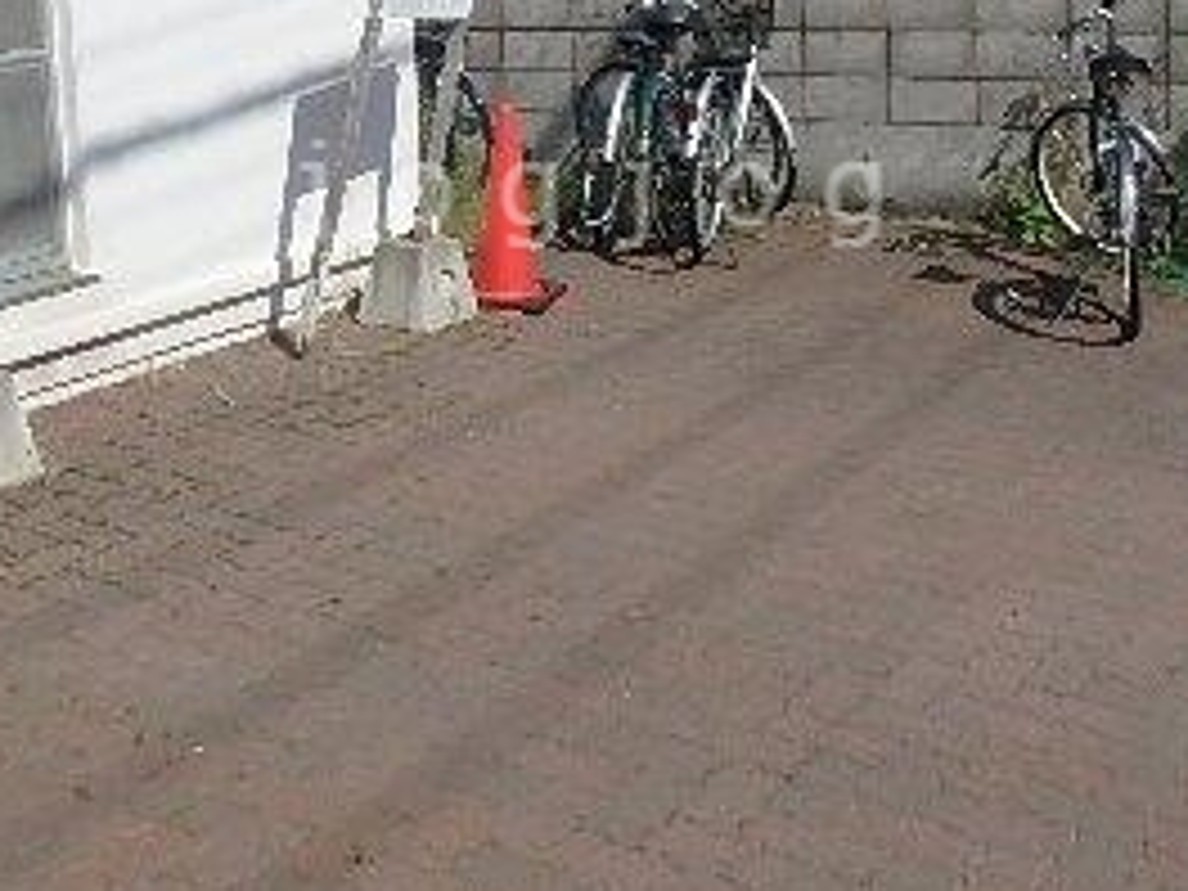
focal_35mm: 51
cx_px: 598
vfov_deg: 28.0
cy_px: 194
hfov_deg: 37.5
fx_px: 1750
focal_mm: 3.7
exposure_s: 1/640
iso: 125
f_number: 6
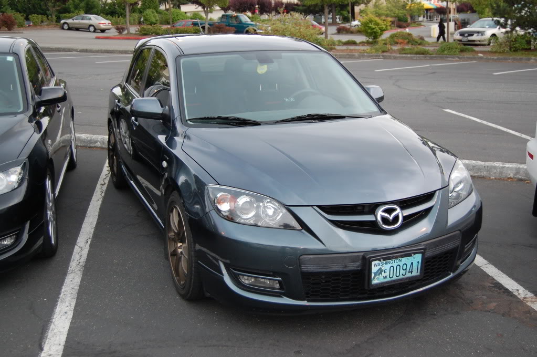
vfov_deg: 31.8
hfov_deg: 46.4
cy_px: 178
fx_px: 626
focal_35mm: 42
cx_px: 268
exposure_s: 1/80
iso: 800
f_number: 4.2
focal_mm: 28
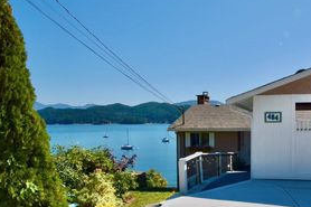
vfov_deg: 47.2
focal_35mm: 27
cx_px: 232
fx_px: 233
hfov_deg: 63.6
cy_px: 135
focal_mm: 10
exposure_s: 1/1250
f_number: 4.5
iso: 100
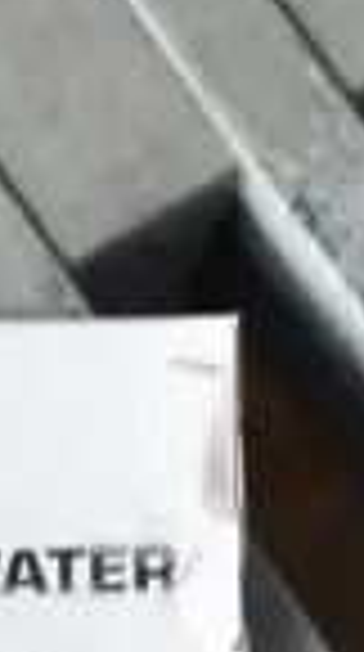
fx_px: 4283
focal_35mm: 248
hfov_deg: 4.6
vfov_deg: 7.9
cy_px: 1736
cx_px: -764
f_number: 4
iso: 200
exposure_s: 1/40
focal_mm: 25
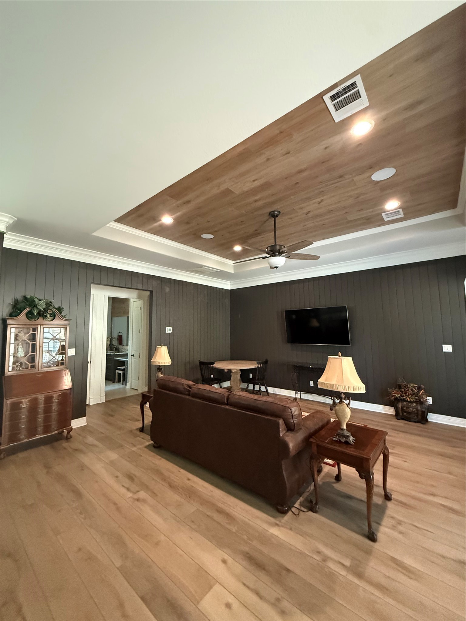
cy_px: 310
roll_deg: +0.1
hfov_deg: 85.7
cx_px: 233
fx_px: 251
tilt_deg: +5.6
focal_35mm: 14
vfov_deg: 102.1
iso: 1000
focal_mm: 2.22
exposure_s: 1/60
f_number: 2.2
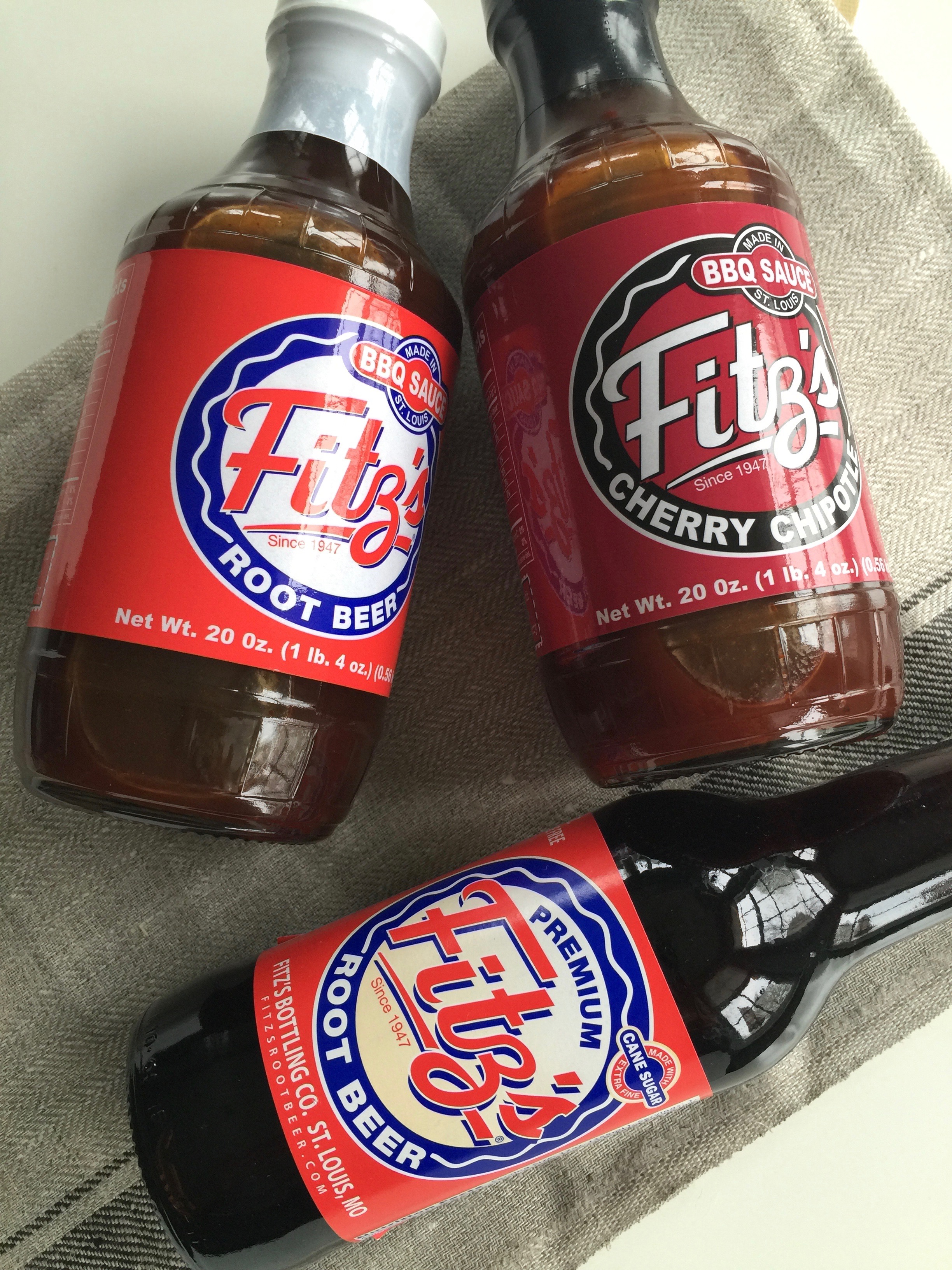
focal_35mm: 29
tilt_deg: -81.4
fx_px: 1063
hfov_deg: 48.2
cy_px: 635
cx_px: 476
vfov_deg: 61.7
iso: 32
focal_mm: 4.15
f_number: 2.2
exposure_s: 1/40
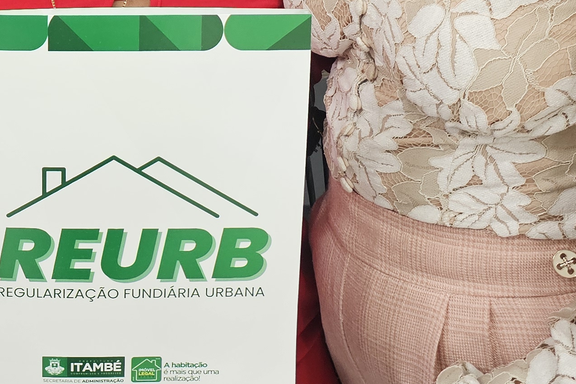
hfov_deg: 26.3
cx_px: 87
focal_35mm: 75
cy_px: -82
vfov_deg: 17.3
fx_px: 1200
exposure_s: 1/120
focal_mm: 6.3
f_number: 1.7
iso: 250
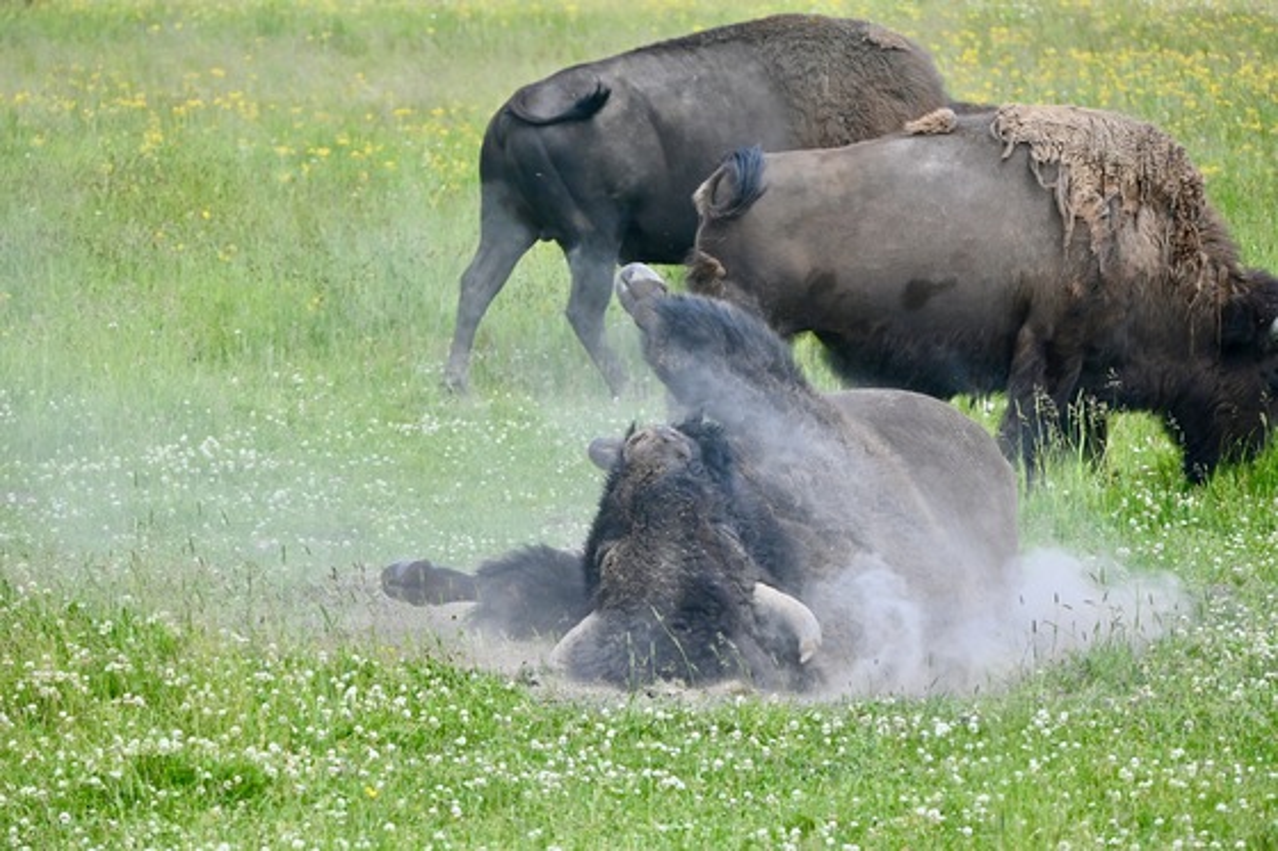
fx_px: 6920
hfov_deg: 10.6
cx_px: 639
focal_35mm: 195
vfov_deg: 7.0
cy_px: 426
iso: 800
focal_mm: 130
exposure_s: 1/800
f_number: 6.3
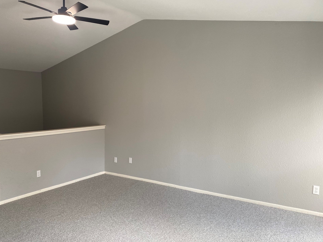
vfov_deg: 49.7
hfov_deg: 63.4
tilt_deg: -2.6
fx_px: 261
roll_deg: +0.4
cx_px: 151
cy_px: 117
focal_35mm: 28
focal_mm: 4.25
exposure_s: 1/121
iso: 80
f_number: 1.8
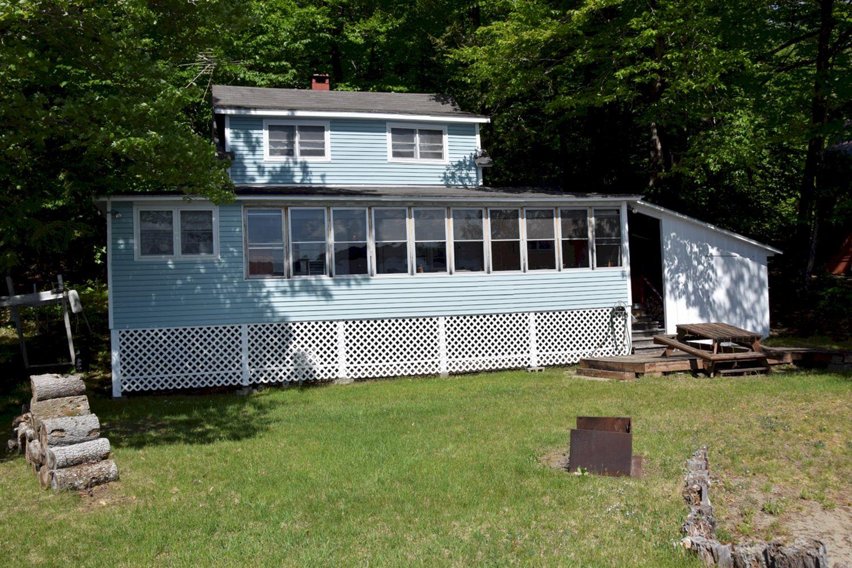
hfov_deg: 61.9
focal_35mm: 30
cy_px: 284
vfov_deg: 43.6
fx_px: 710
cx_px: 426
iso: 200
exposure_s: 1/500
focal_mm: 20
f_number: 11
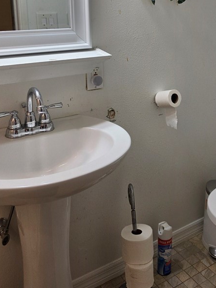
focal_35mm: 40
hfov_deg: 35.3
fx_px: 333
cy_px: 68
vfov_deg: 45.0
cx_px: 158
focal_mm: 6.5
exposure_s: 1/120
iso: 25
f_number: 1.4
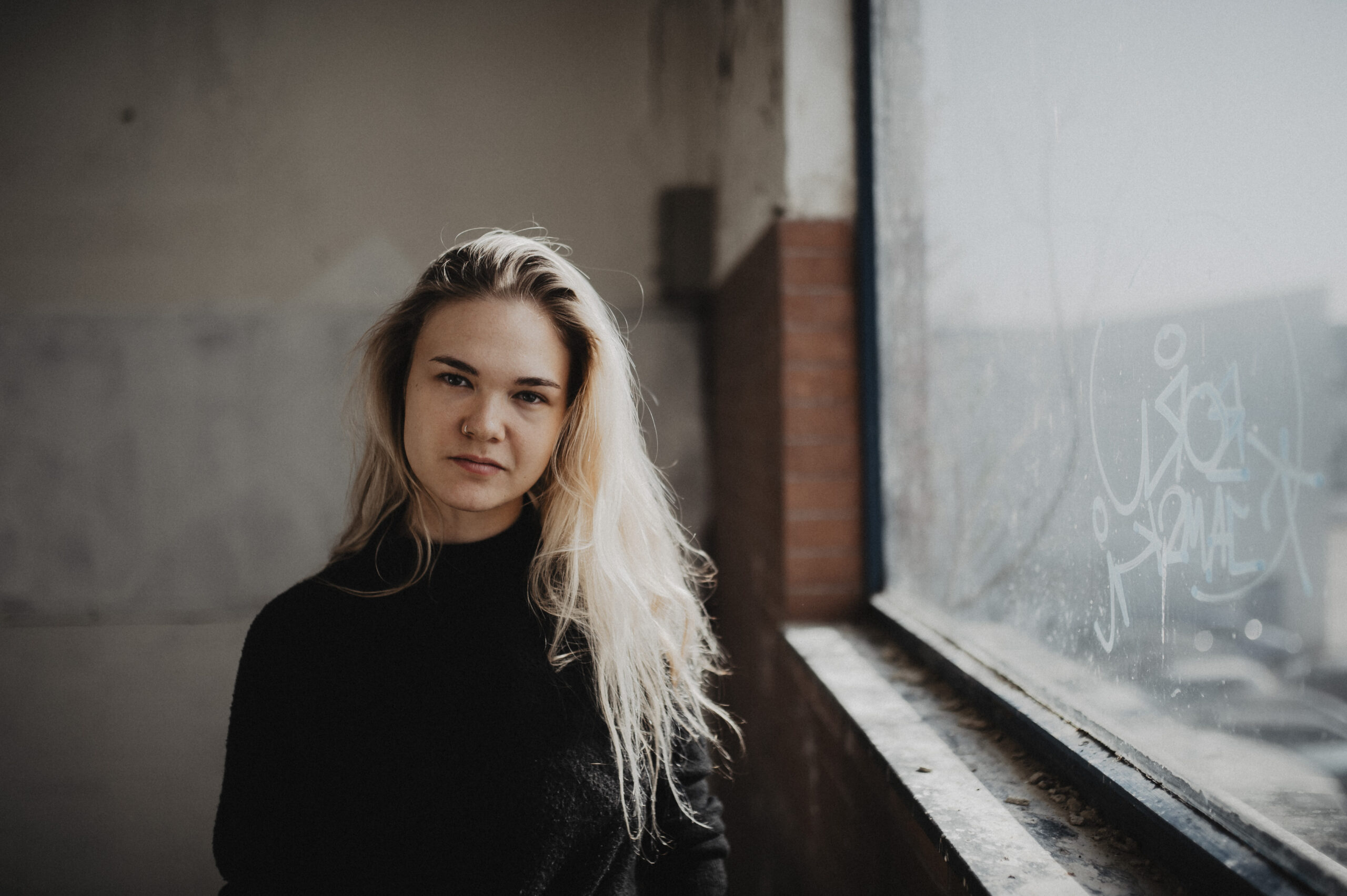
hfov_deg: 54.5
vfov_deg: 37.8
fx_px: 1309
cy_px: 448
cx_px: 674
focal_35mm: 35
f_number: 1.4
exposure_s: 1/4000
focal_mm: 35
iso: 200
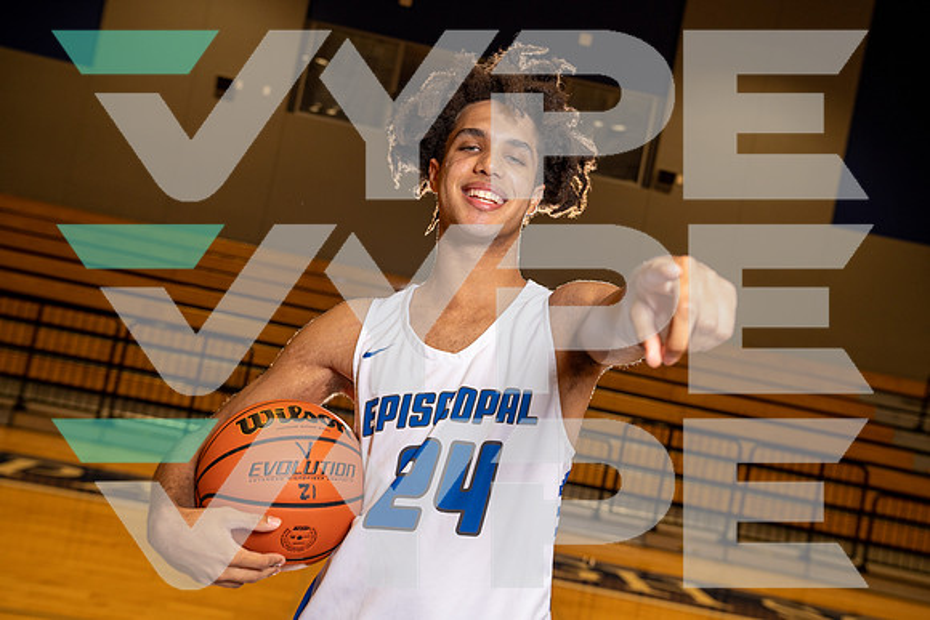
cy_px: 310
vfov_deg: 32.6
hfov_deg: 47.4
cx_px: 465
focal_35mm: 41
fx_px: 1059
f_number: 4.5
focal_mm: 41
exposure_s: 1/250
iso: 400
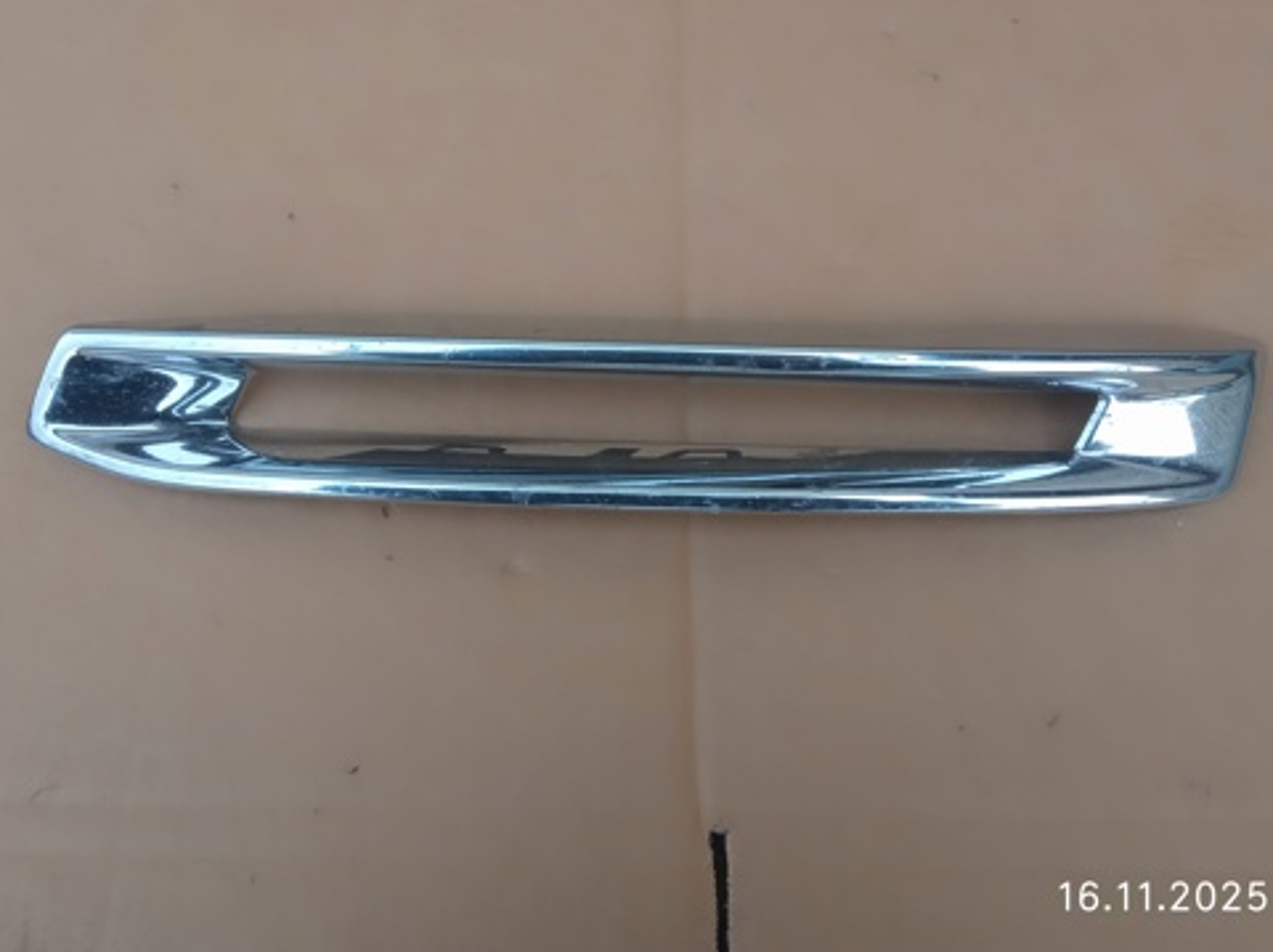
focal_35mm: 36
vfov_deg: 39.2
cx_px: 615
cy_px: 330
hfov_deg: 51.4
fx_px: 1323
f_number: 2.2
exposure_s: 1/100
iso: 115
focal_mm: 3.79
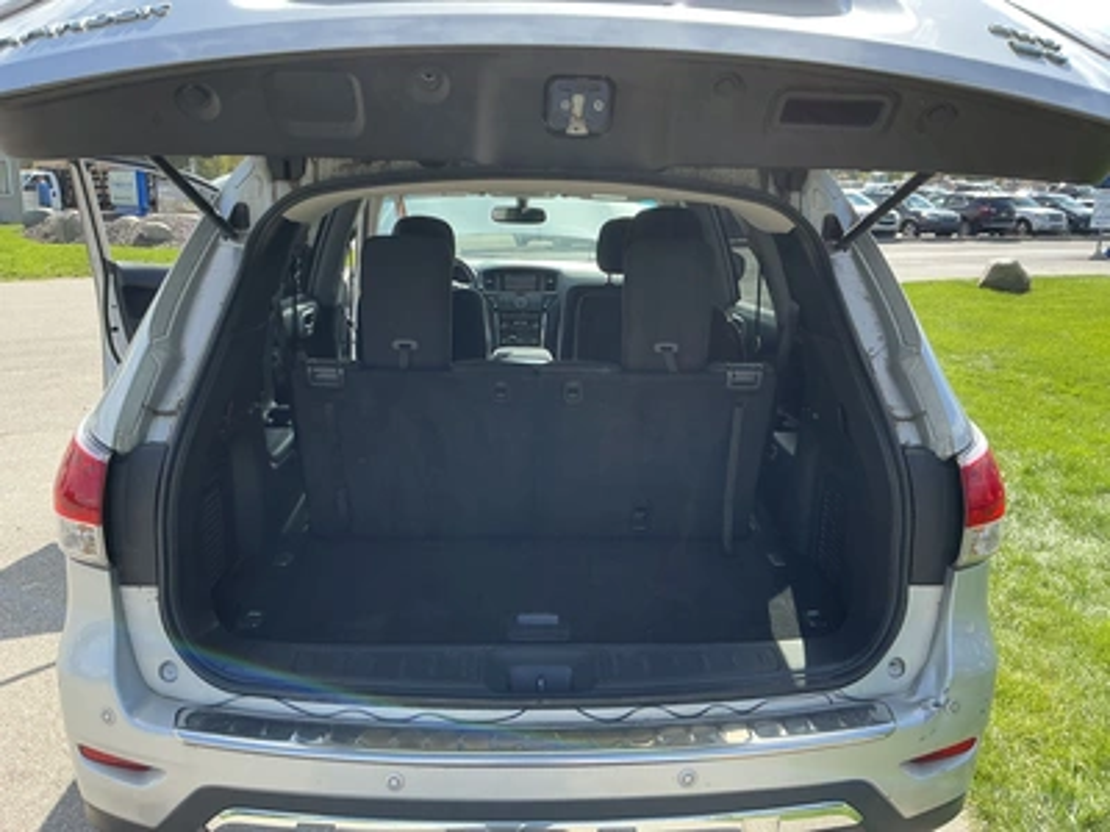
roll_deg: -0.7
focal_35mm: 28
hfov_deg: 63.4
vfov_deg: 49.7
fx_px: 898
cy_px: 416
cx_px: 555
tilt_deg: -11.7
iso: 25
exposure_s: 1/406
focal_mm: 3
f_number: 1.8
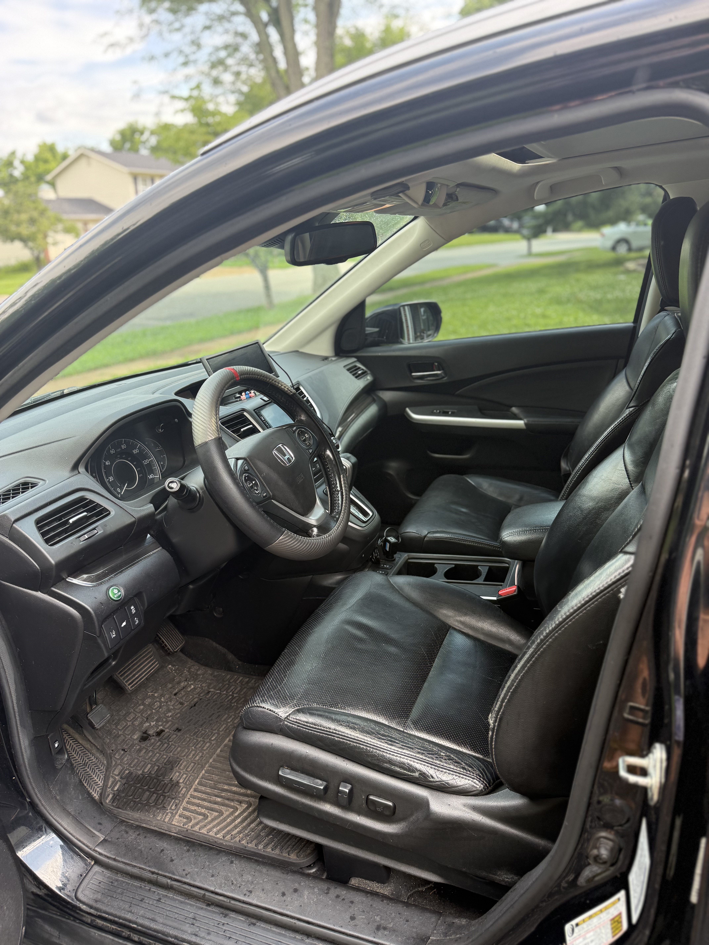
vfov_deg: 71.6
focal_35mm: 24
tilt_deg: -17.4
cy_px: 472
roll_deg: +0.8
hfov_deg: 56.8
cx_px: 354
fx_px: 655
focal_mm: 6.76
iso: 100
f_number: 1.78
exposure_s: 1/262
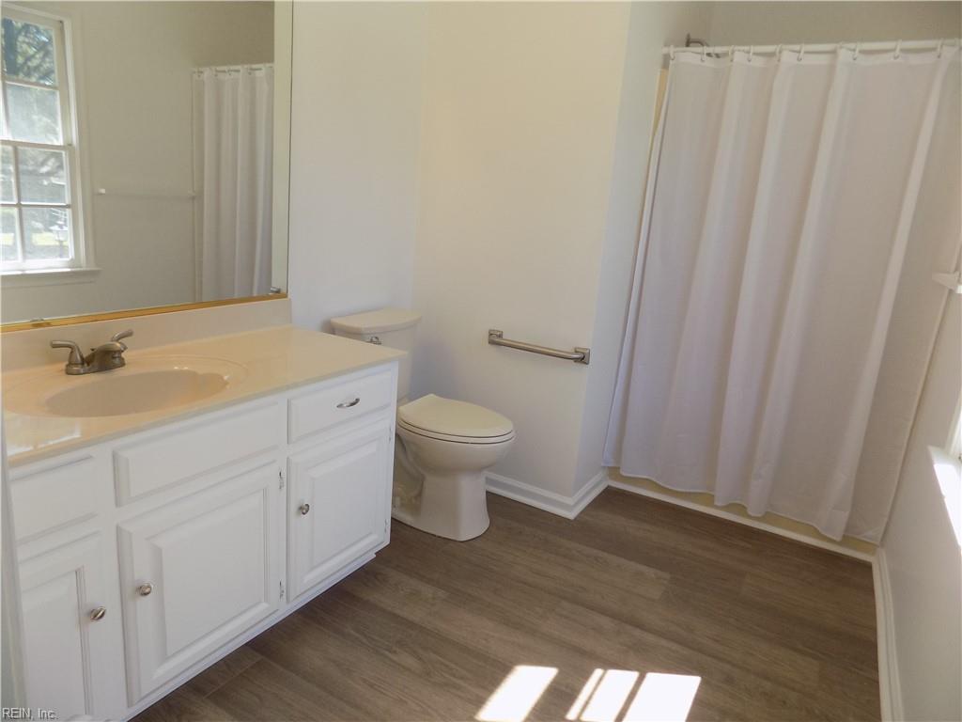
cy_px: 361
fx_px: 639
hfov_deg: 73.9
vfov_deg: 58.9
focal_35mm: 23
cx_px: 481
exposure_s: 1/100
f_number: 3.1
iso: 80
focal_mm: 4
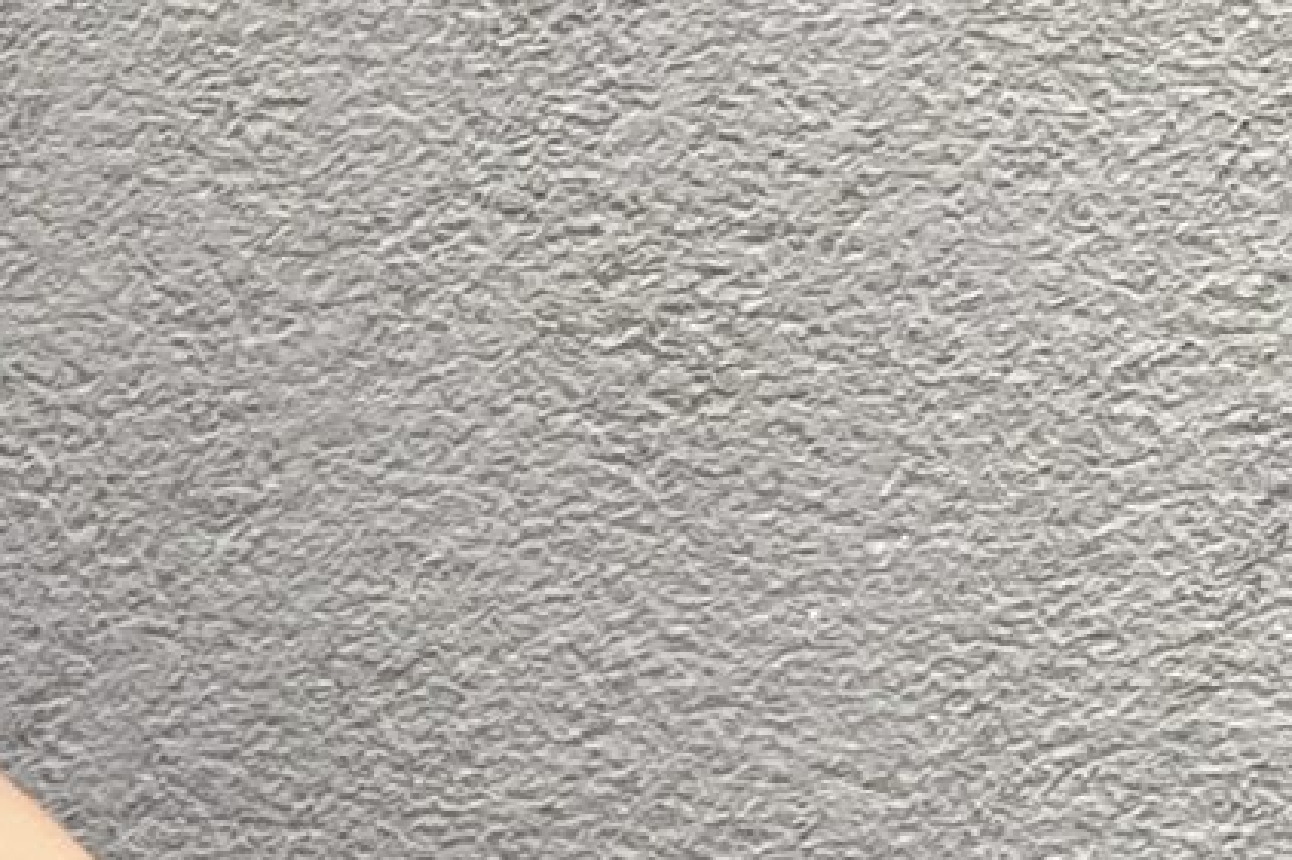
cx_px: -652
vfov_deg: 7.3
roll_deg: -0.2
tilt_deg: -9.6
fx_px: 5883
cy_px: 2733
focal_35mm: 164
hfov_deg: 12.0
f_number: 1.8
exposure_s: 1/121
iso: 64
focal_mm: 4.25
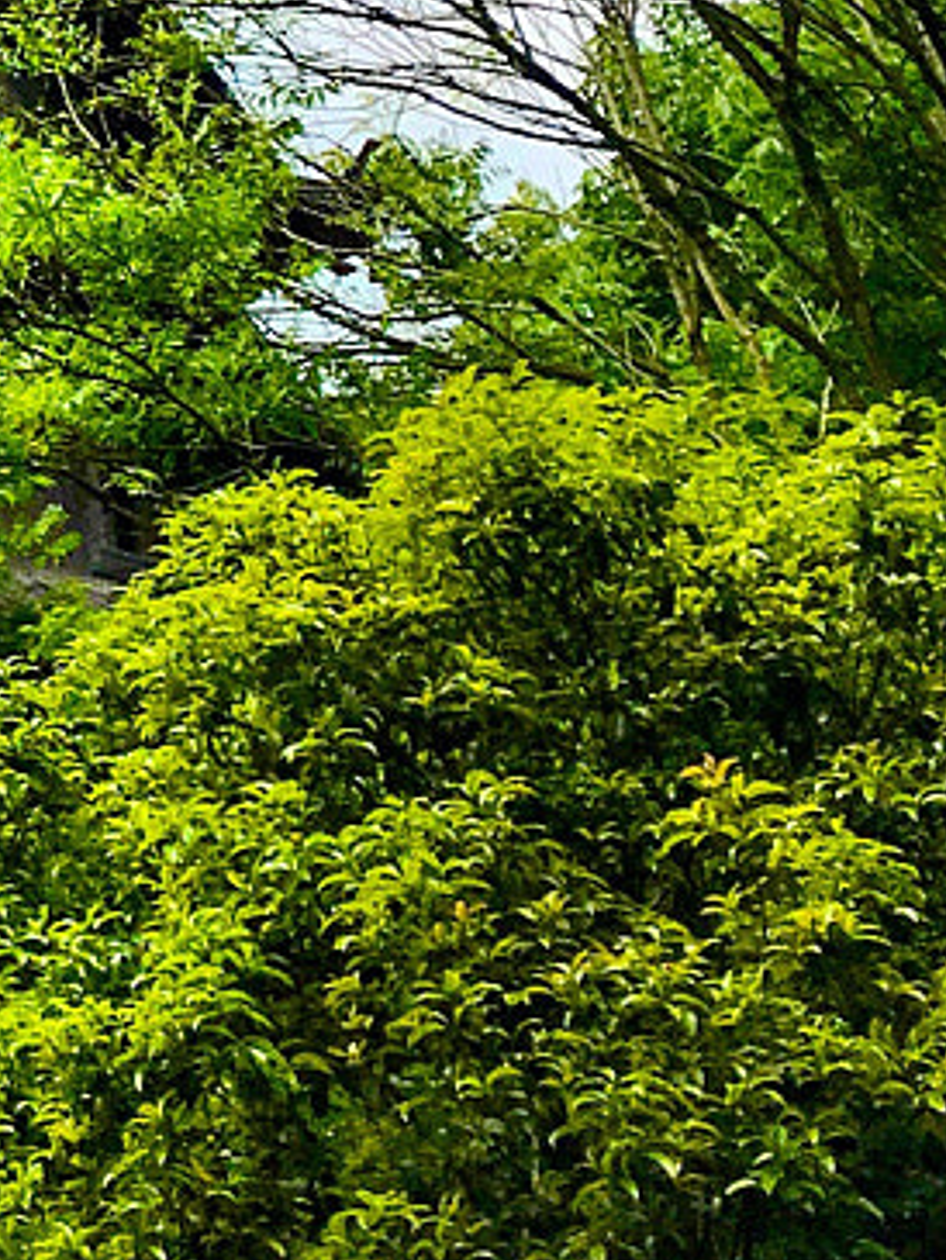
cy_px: -842
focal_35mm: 127
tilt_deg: +29.0
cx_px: -1063
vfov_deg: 14.1
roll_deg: -2.6
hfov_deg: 10.5
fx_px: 4625
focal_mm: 4.15
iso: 25
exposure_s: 1/2331
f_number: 2.2
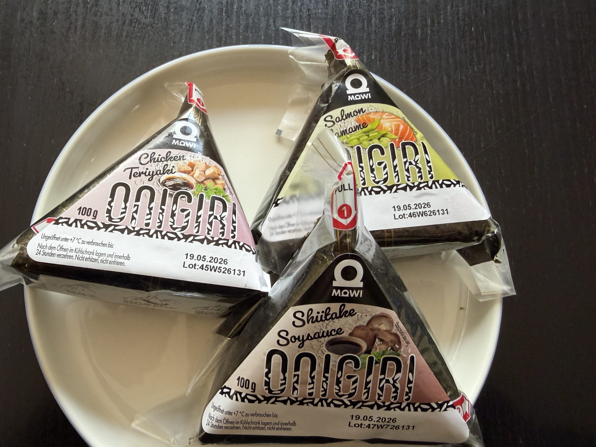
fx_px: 413
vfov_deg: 56.8
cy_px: 224
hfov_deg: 71.6
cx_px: 298
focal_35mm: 24
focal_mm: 2.22
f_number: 2.2
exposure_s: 1/121
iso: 200
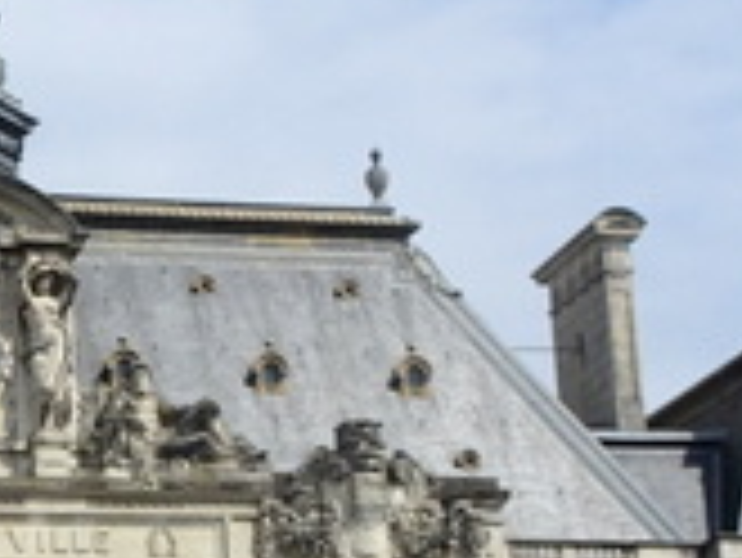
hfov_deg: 14.5
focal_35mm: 132
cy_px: 580
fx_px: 2832
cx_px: -130
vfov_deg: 11.1
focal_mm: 5.79
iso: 80
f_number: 4
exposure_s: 1/1250
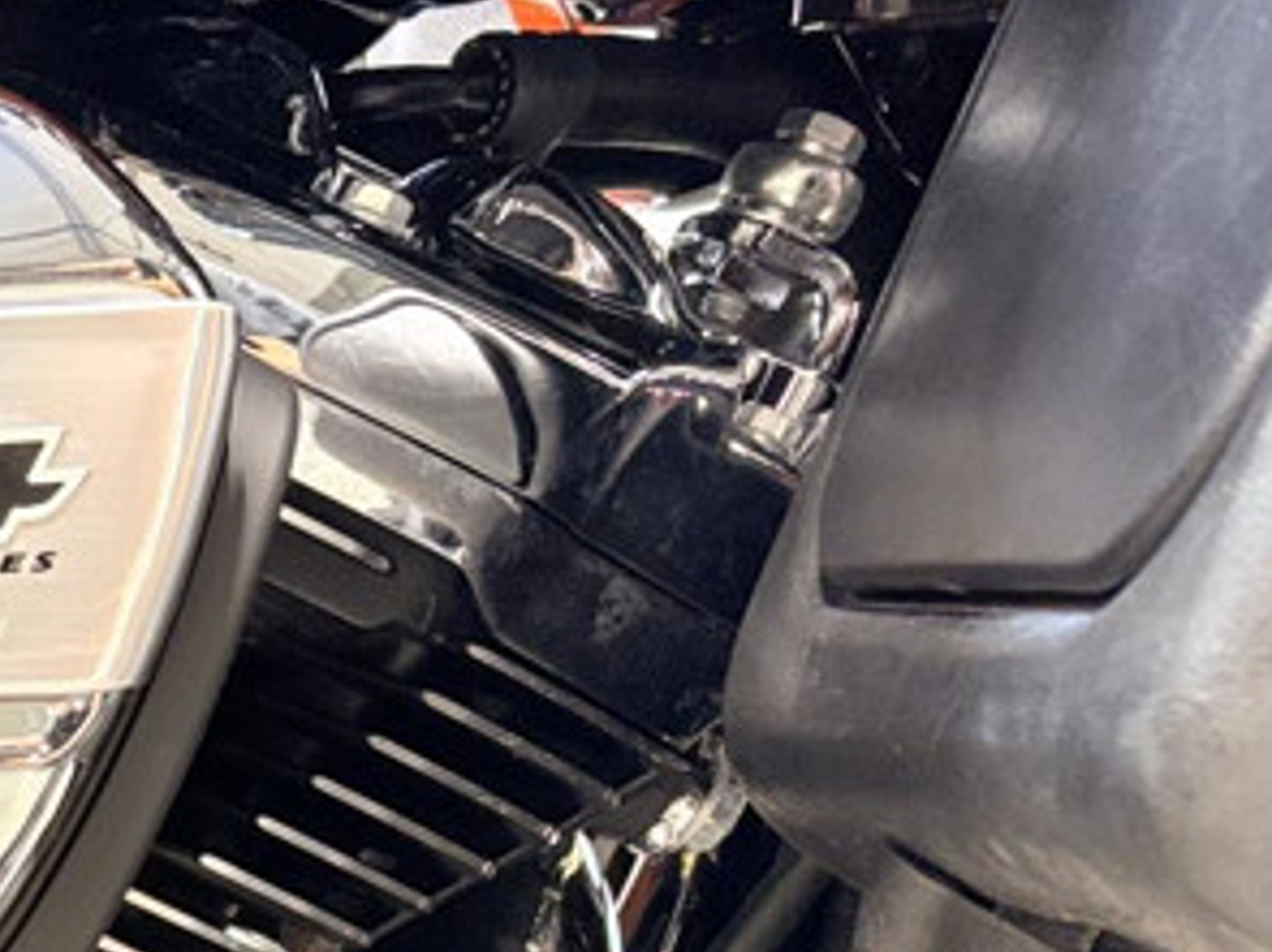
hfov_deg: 18.0
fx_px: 3453
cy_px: 1361
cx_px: -787
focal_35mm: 94
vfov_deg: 14.8
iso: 160
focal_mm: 5.96
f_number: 1.6
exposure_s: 1/60
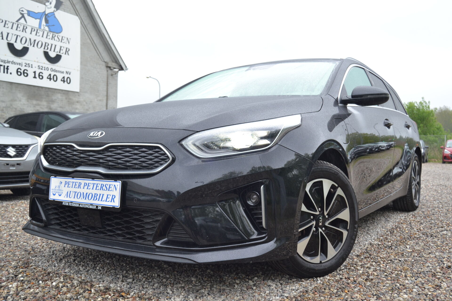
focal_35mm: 34
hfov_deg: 55.1
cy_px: 150
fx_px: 433
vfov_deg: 38.4
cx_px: 226
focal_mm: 23
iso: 220
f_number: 5.6
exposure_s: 1/125
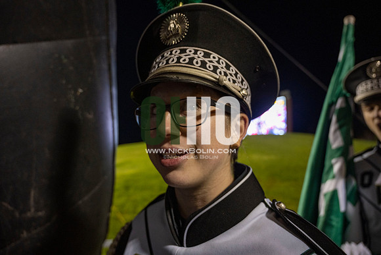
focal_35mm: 24
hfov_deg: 73.7
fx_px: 254
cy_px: 128
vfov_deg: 53.2
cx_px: 190
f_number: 4
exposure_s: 1/125
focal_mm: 24
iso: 1000
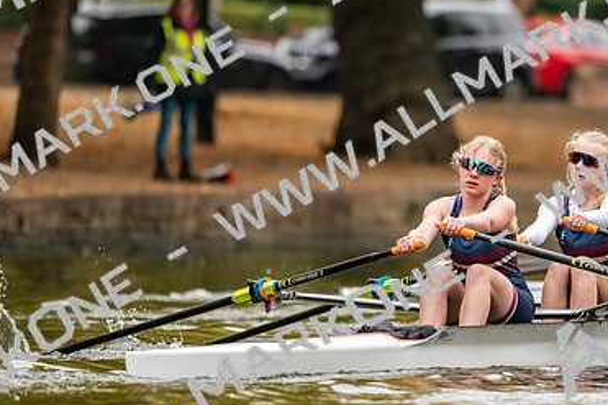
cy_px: 245
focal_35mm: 626
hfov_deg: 3.3
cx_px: 416
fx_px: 10567
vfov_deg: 2.2
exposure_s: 1/2000
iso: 3600
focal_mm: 400
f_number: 4.5
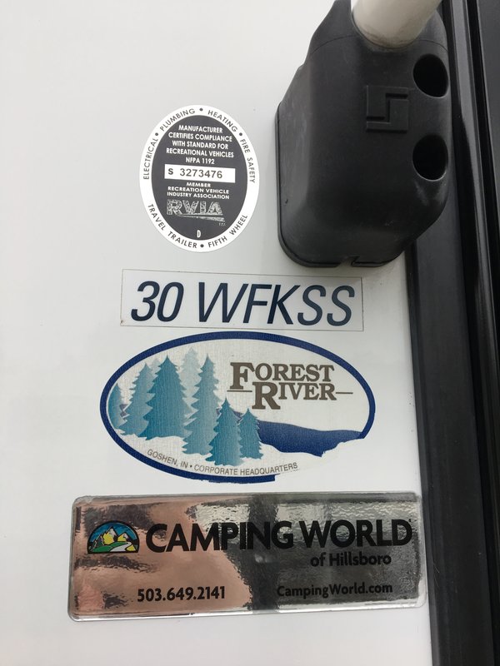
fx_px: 559
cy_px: 333
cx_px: 250
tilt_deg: +9.4
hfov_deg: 48.2
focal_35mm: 29
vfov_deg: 61.7
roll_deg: +2.1
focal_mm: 4.15
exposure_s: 1/120
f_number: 2.2
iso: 25
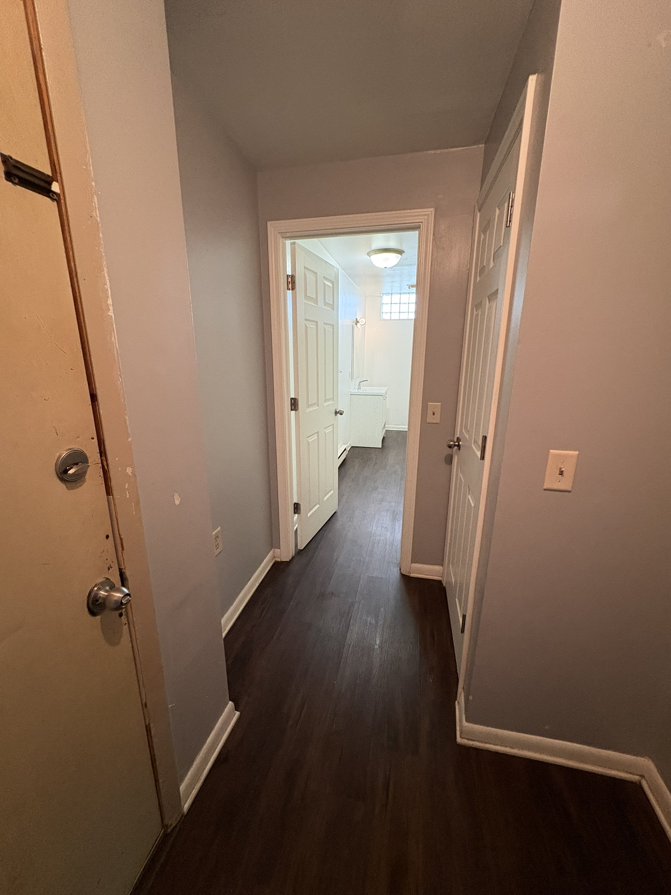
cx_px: 336
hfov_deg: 85.7
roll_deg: -0.3
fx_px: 362
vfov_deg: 102.1
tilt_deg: -13.1
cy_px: 448
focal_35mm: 14
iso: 500
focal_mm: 2.22
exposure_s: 1/60
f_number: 2.2
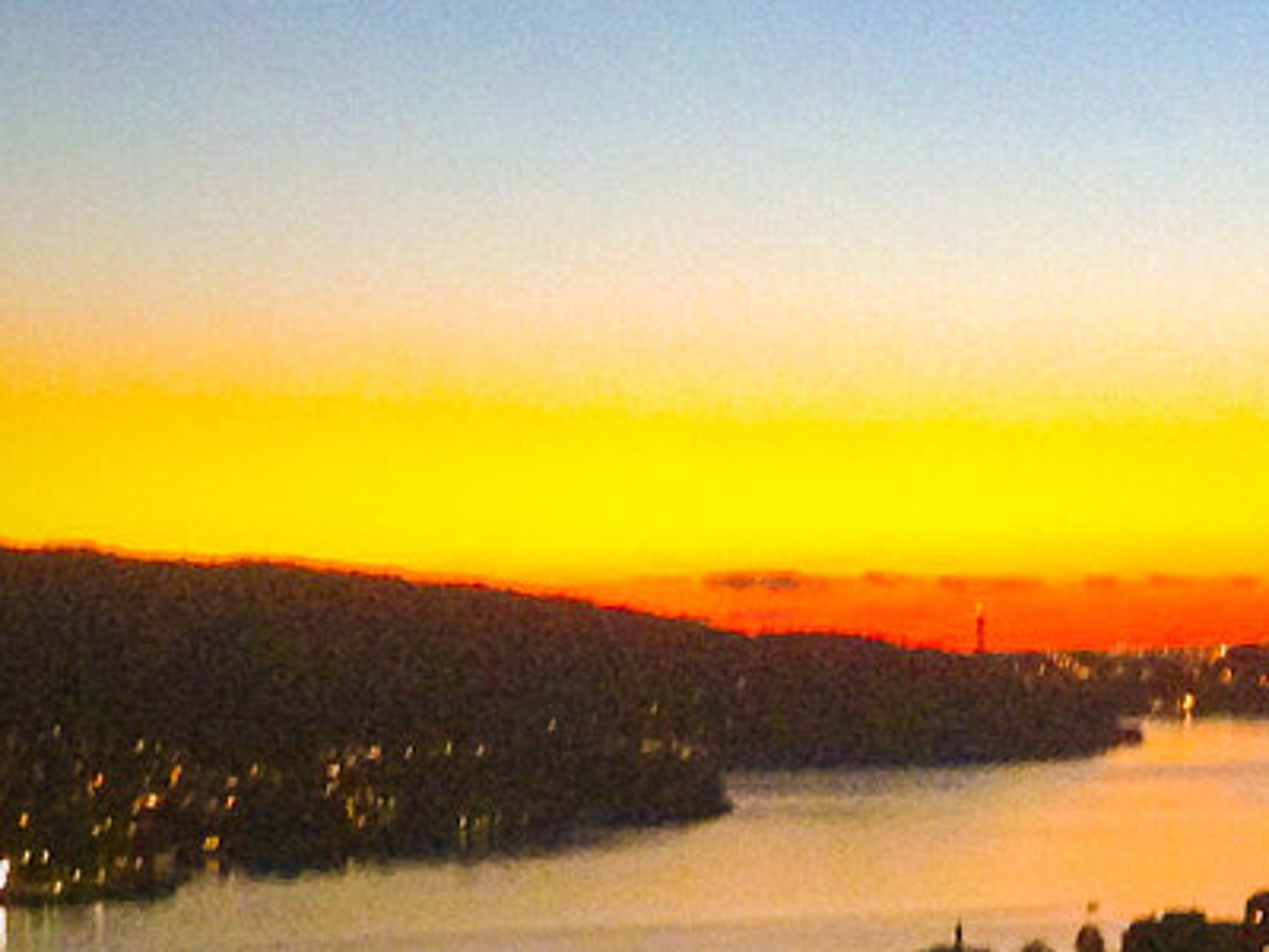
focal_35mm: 132
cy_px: 755
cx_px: 1488
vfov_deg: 11.2
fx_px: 4839
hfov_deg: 14.5
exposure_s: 1/20
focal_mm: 4.12
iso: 320
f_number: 2.4
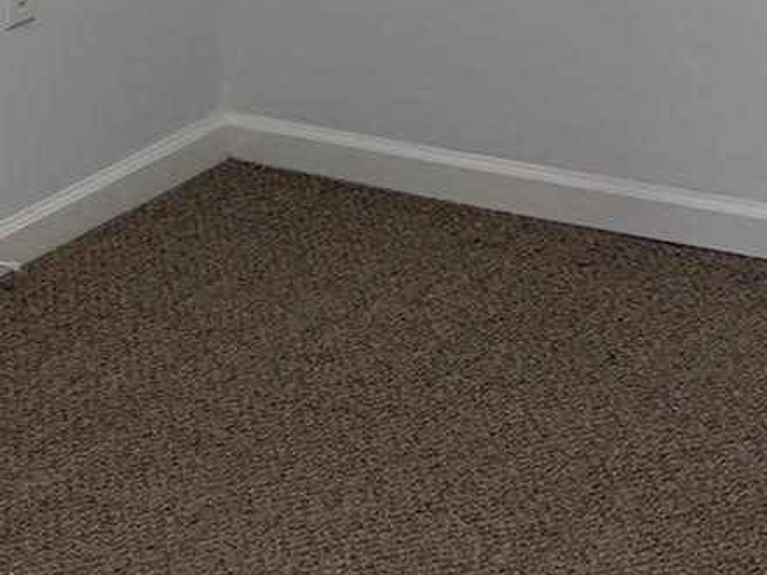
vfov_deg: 11.7
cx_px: -181
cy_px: -286
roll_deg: +1.1
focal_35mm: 121
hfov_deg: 15.6
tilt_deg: -8.3
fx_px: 2681
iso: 80
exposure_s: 1/60
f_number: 1.6
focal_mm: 5.96
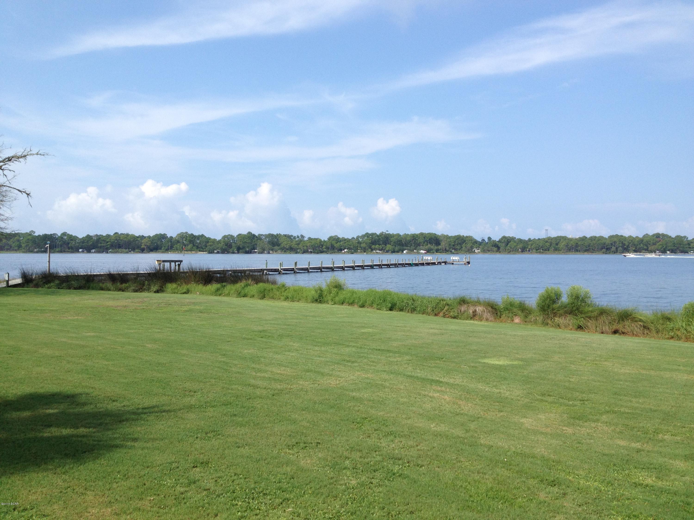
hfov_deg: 52.6
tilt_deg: -1.1
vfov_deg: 40.7
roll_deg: +0.0
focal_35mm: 35
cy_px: 260
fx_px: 702
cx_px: 347
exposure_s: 1/1672
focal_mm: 4.28
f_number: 2.4
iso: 50
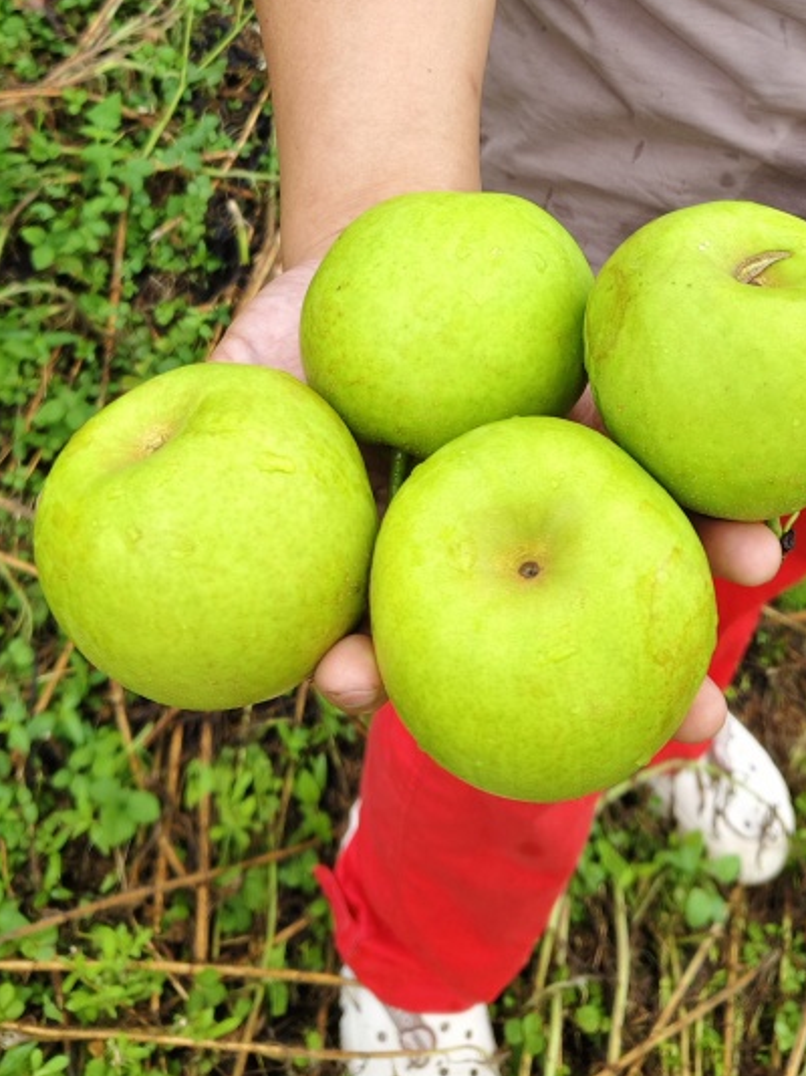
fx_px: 1429
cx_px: 474
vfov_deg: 38.6
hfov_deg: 31.4
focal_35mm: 46
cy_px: 126
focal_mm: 5.56
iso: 50
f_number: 1.88
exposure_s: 1/160
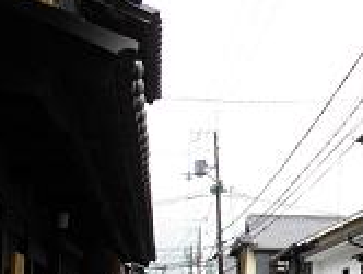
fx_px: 788
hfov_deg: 24.7
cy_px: 259
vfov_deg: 19.3
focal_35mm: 75
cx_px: 368
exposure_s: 1/500
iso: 100
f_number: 2.9
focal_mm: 5.7
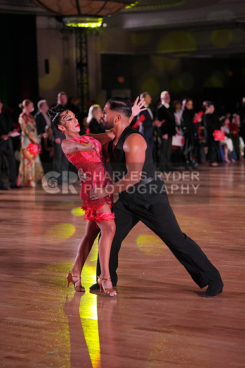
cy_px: 184
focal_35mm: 96
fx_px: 979
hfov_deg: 14.3
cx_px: 122
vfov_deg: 21.2
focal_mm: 96
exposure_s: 1/800
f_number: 2.8
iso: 1600
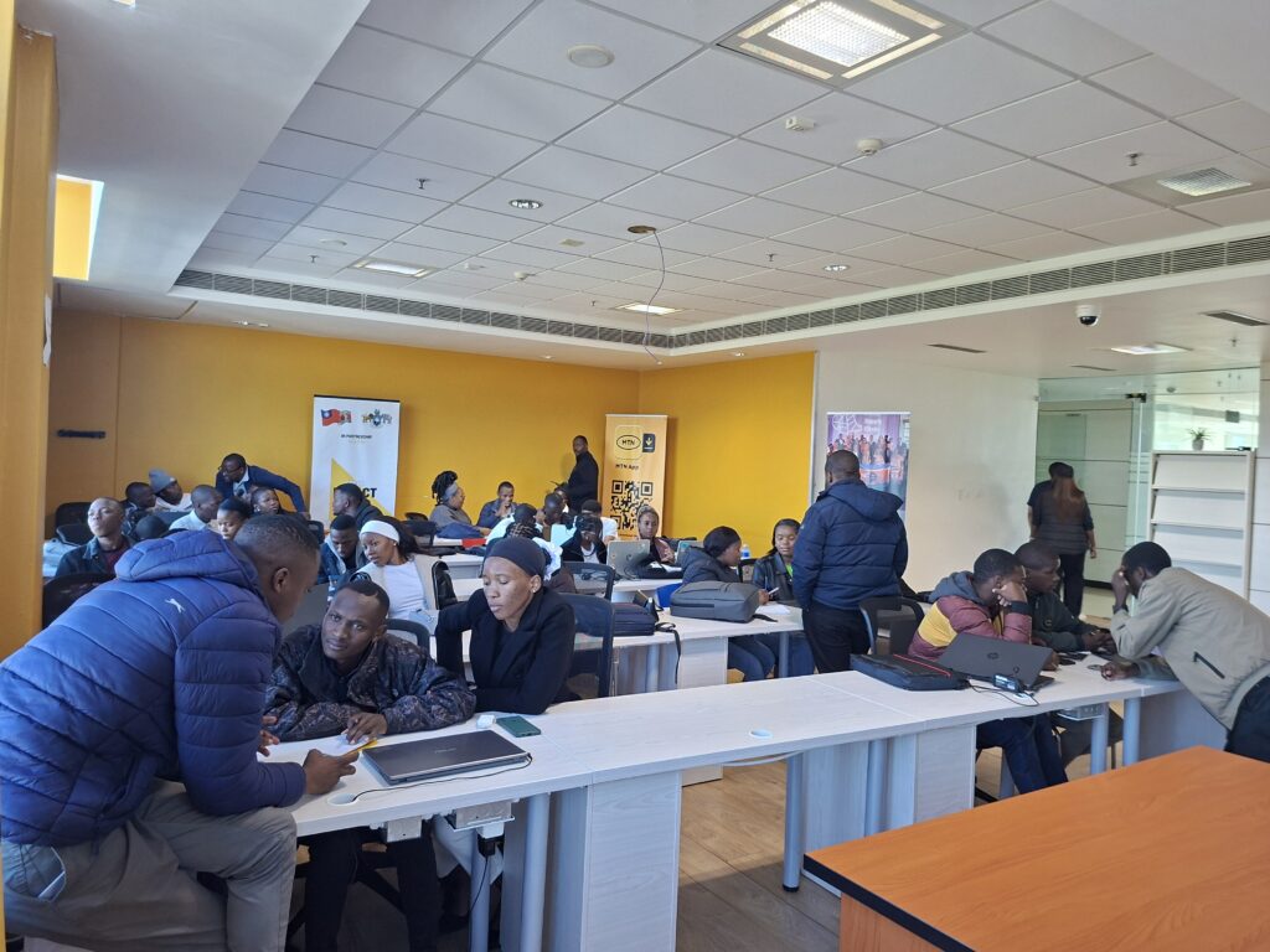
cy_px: 476
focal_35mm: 23
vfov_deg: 58.9
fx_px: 844
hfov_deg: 73.9
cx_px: 635
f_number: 1.8
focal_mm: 5.54
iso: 250
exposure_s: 1/50
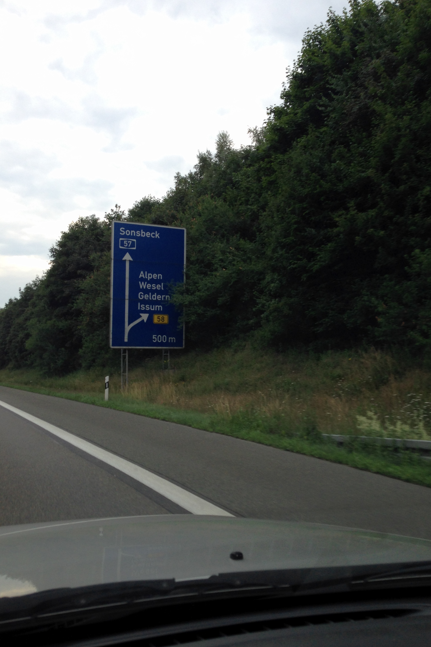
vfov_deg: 54.4
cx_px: 233
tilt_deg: +4.4
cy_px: 324
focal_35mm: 35
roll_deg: +3.2
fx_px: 628
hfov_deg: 37.8
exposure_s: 1/480
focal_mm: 4.12
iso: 50
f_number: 2.4
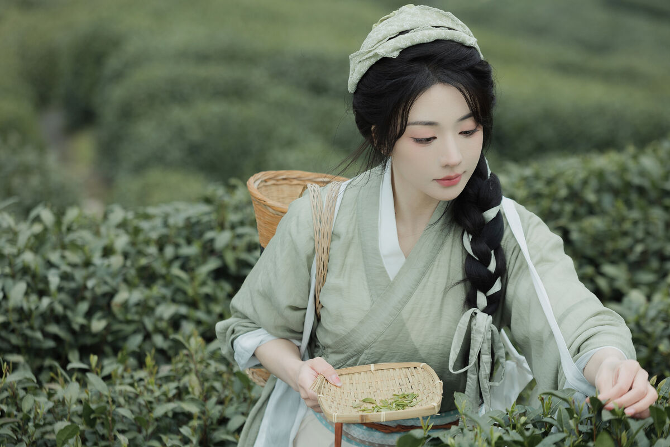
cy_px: 224
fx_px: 2326
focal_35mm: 125
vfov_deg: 11.0
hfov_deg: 16.4
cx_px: 335
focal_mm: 125
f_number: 4
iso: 400
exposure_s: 1/800
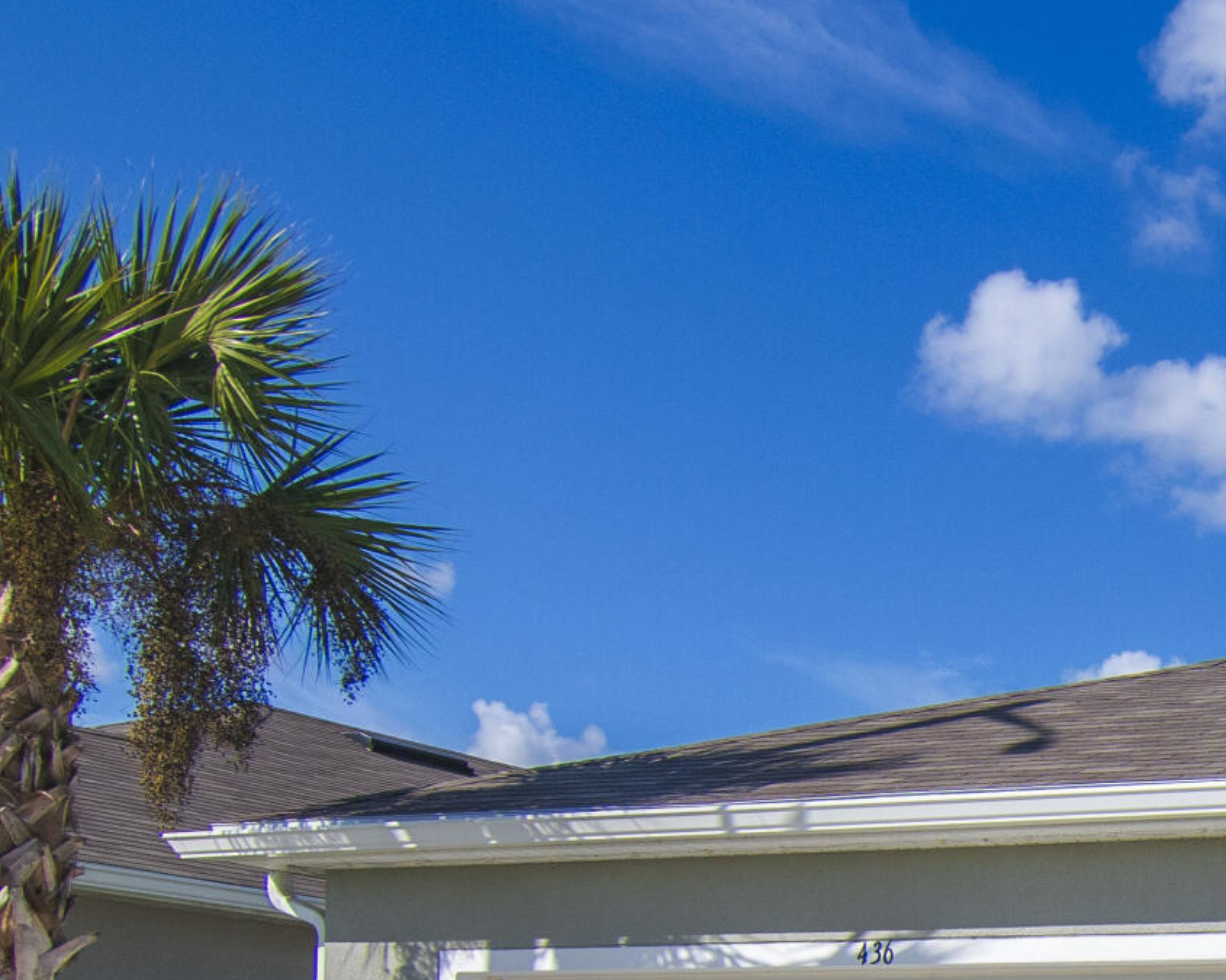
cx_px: 1695
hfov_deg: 21.1
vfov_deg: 18.2
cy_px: 1195
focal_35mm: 80
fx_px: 2903
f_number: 8
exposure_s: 1/1000
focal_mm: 16
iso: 320
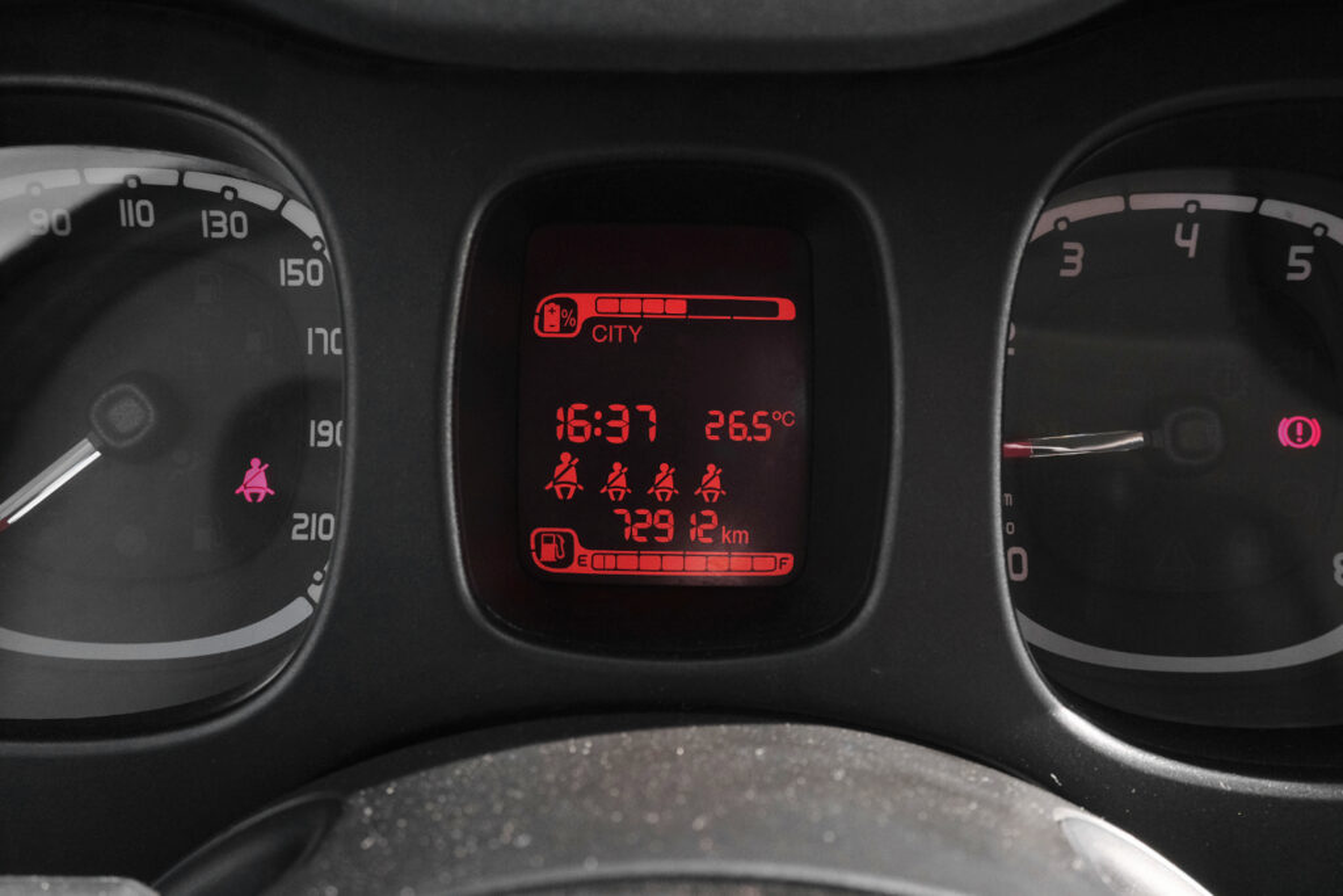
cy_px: 448
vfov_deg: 33.4
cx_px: 672
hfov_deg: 48.5
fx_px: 1492
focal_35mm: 40
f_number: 9
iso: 2000
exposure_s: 1/400
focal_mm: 26.4
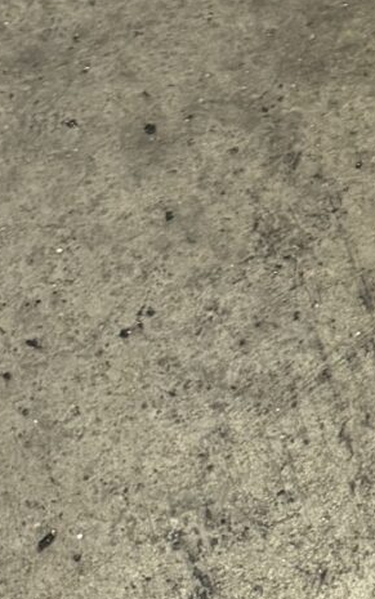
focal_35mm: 140
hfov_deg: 8.0
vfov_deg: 13.9
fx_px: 2287
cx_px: 1135
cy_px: -321
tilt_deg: -60.3
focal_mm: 6.76
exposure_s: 1/60
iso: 250
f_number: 1.78
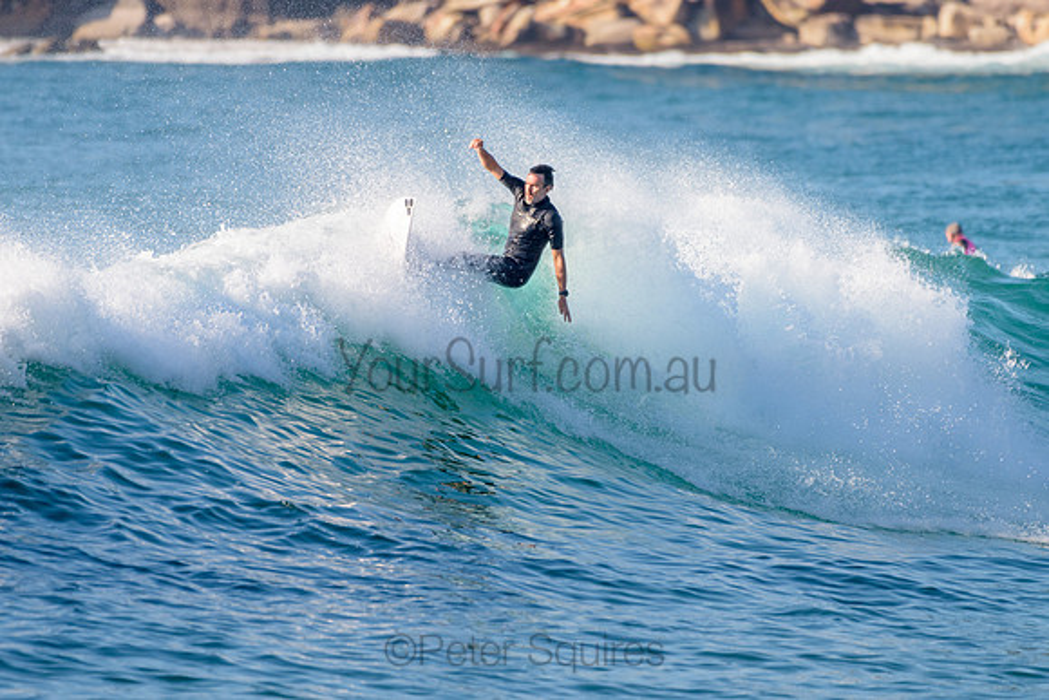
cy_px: 301
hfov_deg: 3.4
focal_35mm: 612
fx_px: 17844
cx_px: 568
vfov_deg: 2.2
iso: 500
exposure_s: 1/2000
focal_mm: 500
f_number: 5.6
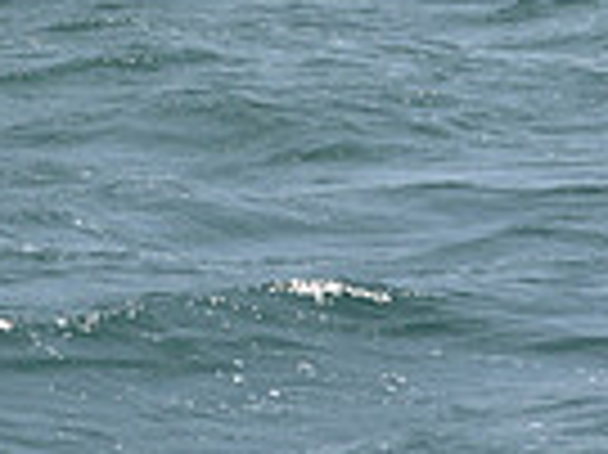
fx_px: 8107
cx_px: 20
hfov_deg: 4.3
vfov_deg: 3.2
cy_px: -809
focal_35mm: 462
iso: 250
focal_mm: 112
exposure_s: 1/1250
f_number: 8
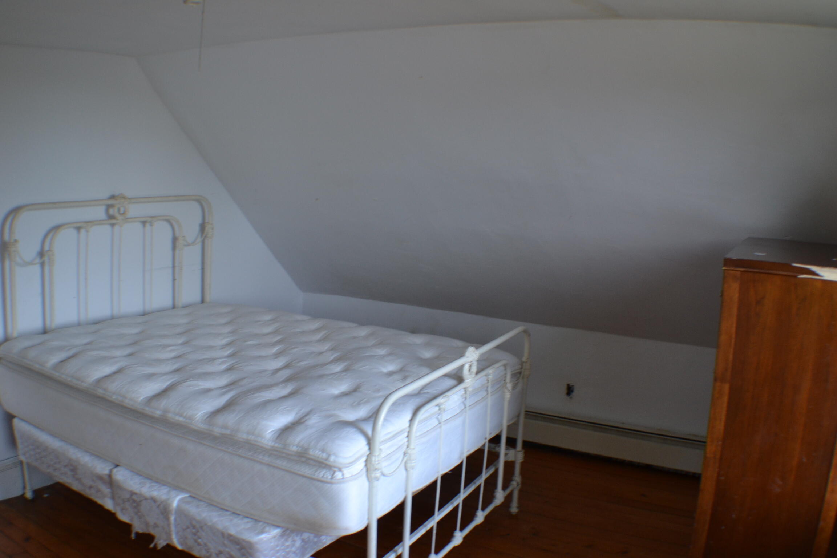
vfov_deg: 29.9
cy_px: 279
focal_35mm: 45
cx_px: 418
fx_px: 1046
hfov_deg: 43.6
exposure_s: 1/40
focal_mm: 30
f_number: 4.5
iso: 400
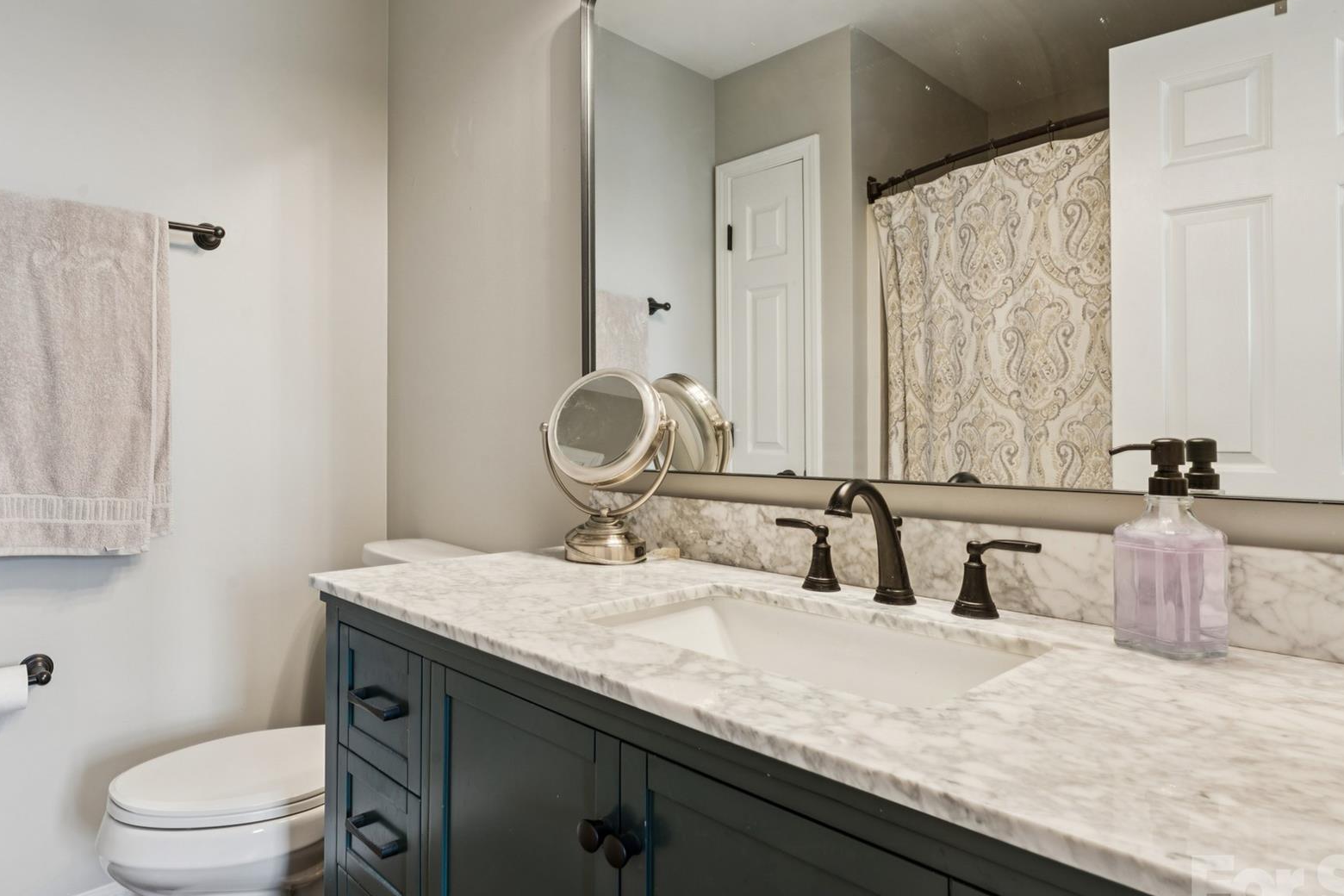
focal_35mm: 21
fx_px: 789
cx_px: 584
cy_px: 436
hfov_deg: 80.4
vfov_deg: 59.2
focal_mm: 16.1
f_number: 13
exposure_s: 1.3
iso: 100
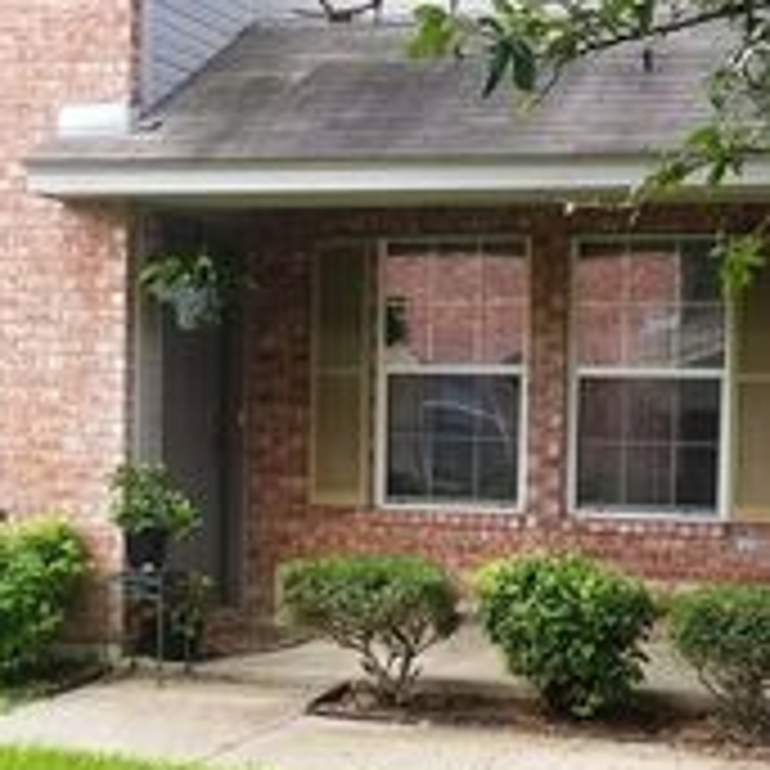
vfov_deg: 25.6
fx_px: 1686
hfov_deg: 25.5
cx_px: 540
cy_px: 484
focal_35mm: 67
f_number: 1.7
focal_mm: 4.25
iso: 50
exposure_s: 1/242
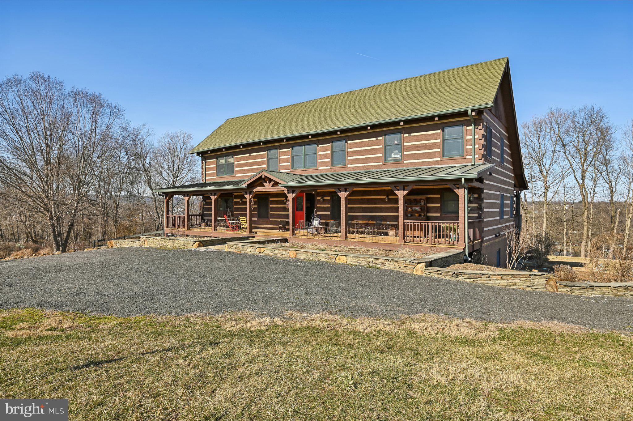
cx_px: 316
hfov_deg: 84.0
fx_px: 351
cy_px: 210
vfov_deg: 61.8
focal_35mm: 20
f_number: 8
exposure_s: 1/250
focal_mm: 20
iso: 100
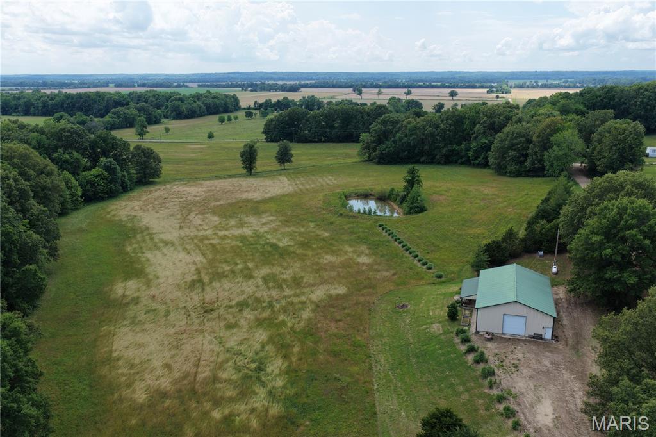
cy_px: 218
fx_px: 510
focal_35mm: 28
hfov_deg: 65.5
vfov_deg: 46.4
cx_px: 328
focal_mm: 14.45
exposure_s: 1/500
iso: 100
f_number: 2.8
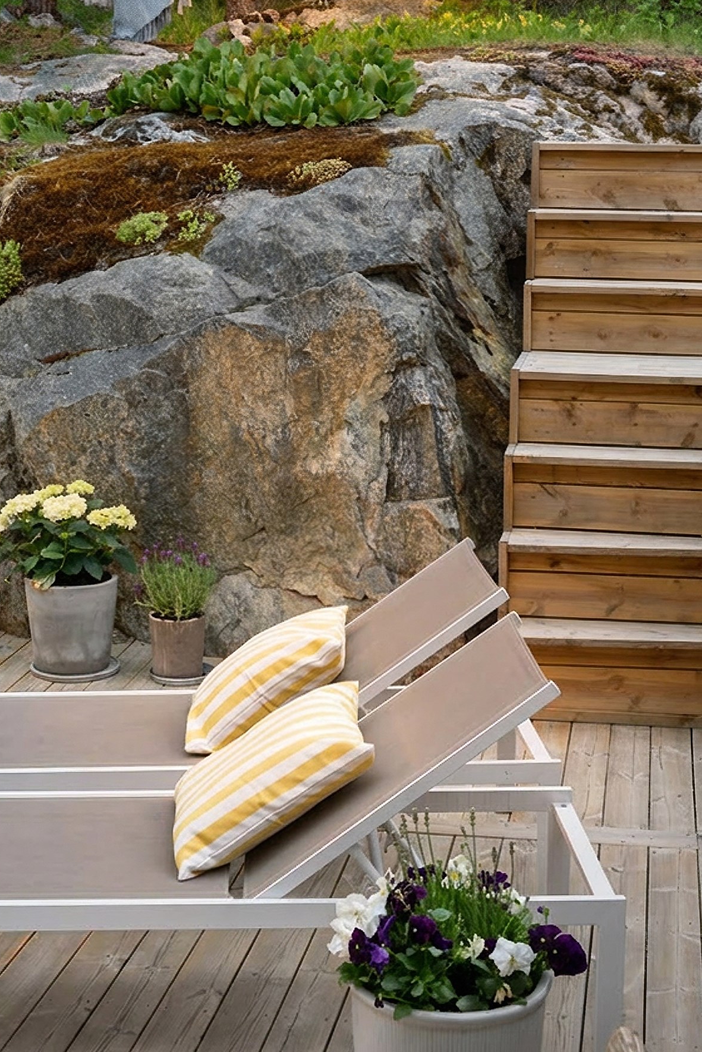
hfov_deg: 22.3
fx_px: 1784
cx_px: 392
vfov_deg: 32.8
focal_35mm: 61
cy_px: 420
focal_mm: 50
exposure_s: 1/30
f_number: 11
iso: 400
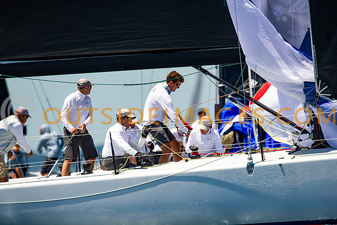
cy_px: 112
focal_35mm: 600
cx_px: 168
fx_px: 5613
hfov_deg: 3.4
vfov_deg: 2.3
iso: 400
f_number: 5
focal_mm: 600
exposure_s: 1/4000
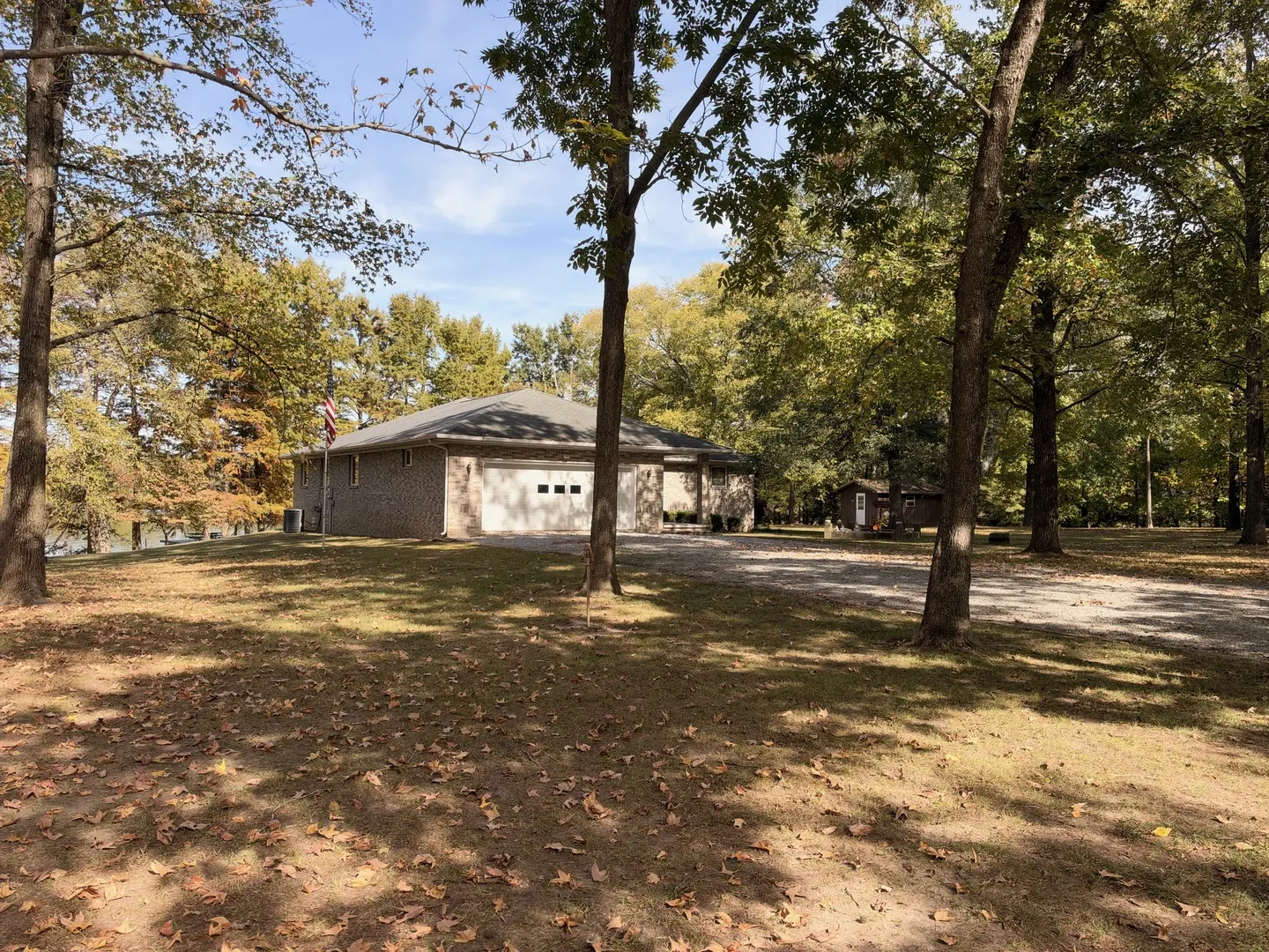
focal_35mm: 24
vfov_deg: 56.8
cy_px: 476
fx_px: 880
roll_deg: +0.3
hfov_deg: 71.6
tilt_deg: +1.9
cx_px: 634
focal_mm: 6.93
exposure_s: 1/1678
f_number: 1.8
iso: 80
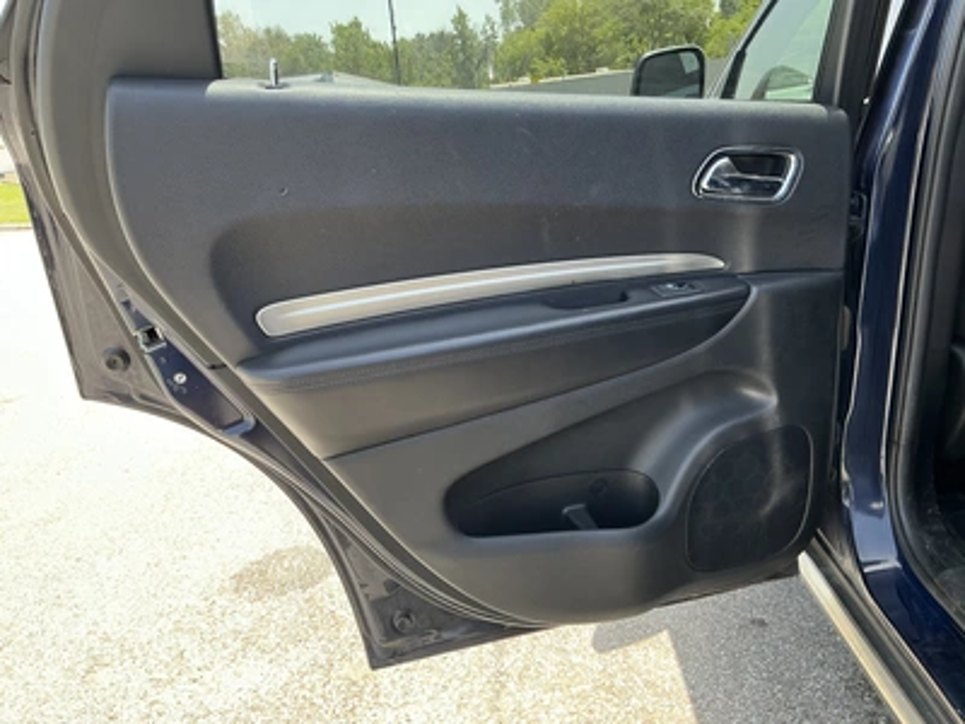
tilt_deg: -16.9
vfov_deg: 49.7
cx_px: 482
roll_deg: +6.4
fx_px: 781
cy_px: 362
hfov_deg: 63.4
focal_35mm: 28
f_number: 1.8
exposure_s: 1/122
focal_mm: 3
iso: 20
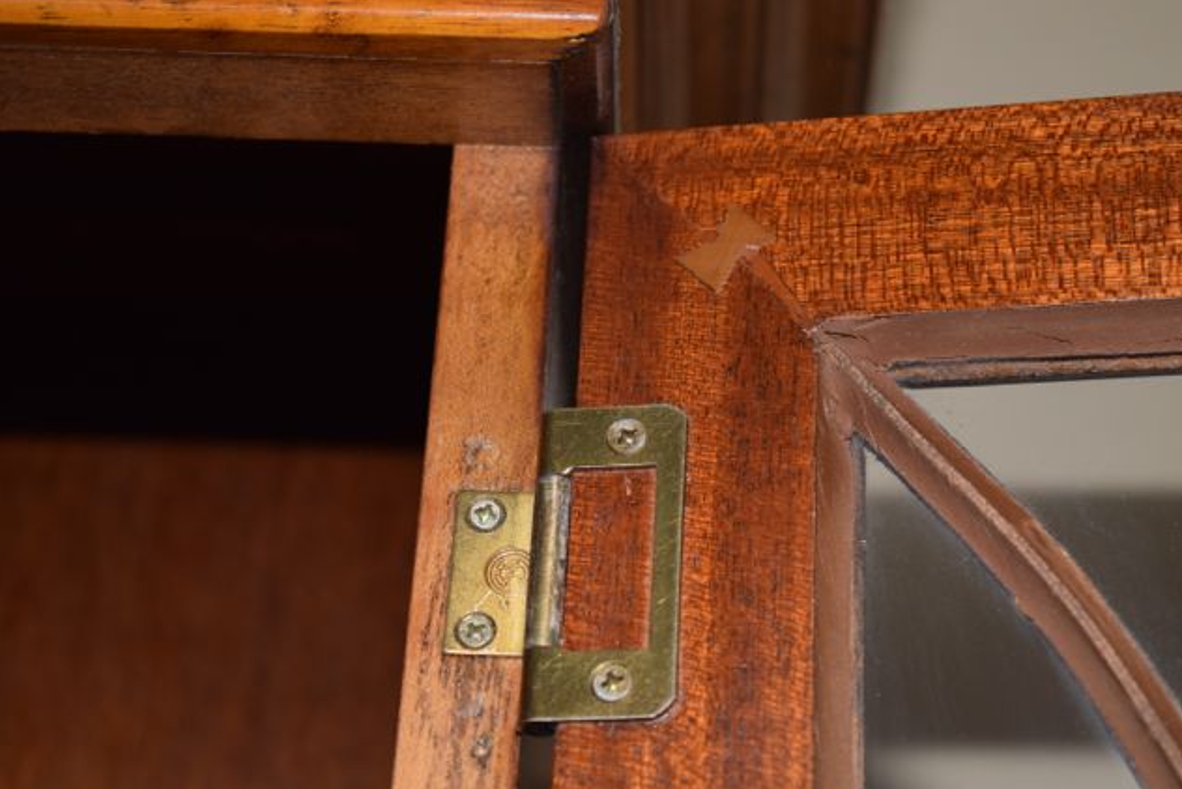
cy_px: 397
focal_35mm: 84
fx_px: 2743
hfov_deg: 24.3
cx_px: 597
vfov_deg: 16.4
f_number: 5.6
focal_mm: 55
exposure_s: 1/125
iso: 400
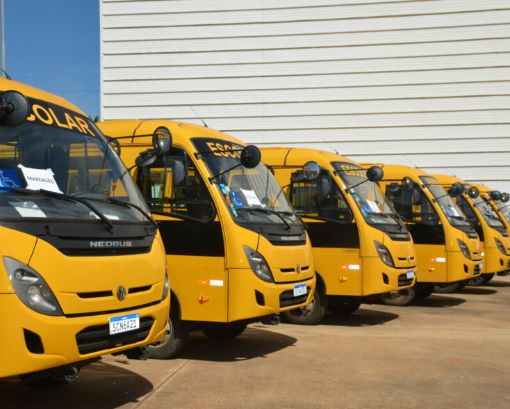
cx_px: 230
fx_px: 703
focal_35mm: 47
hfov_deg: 39.8
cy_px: 203
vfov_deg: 32.4
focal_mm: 27
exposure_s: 1/250
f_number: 11
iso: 100
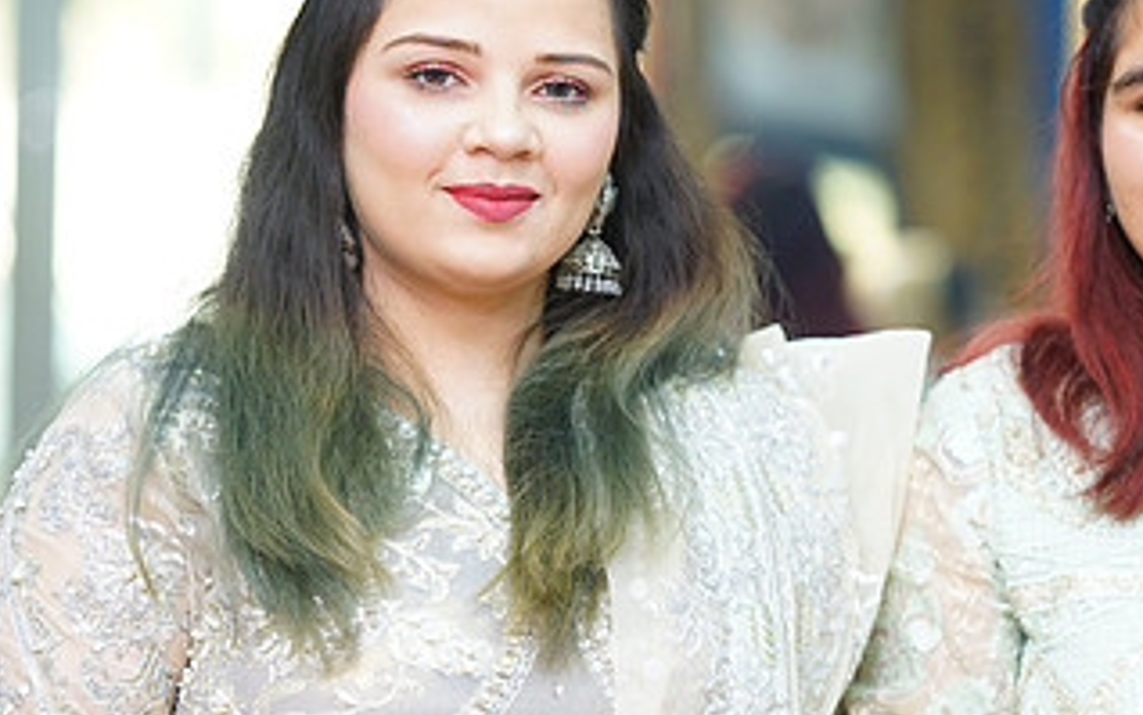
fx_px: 4924
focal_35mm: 158
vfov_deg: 8.3
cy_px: 494
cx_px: 859
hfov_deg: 13.2
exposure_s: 1/160
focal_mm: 85
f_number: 2
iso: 400
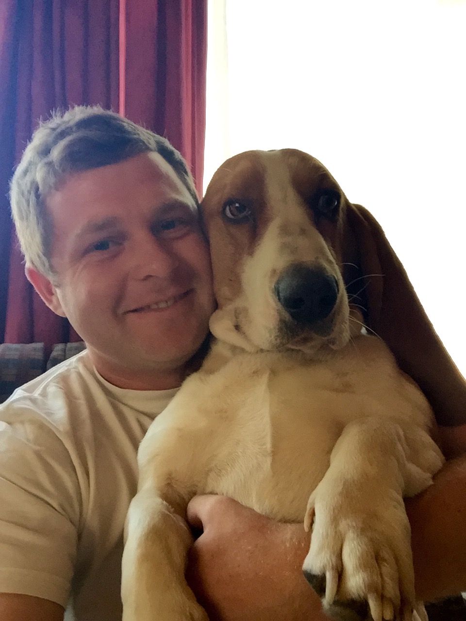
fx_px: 556
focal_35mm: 31
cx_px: 233
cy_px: 310
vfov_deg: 58.4
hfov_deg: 45.4
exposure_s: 1/30
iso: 80
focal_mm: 2.65
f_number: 2.2
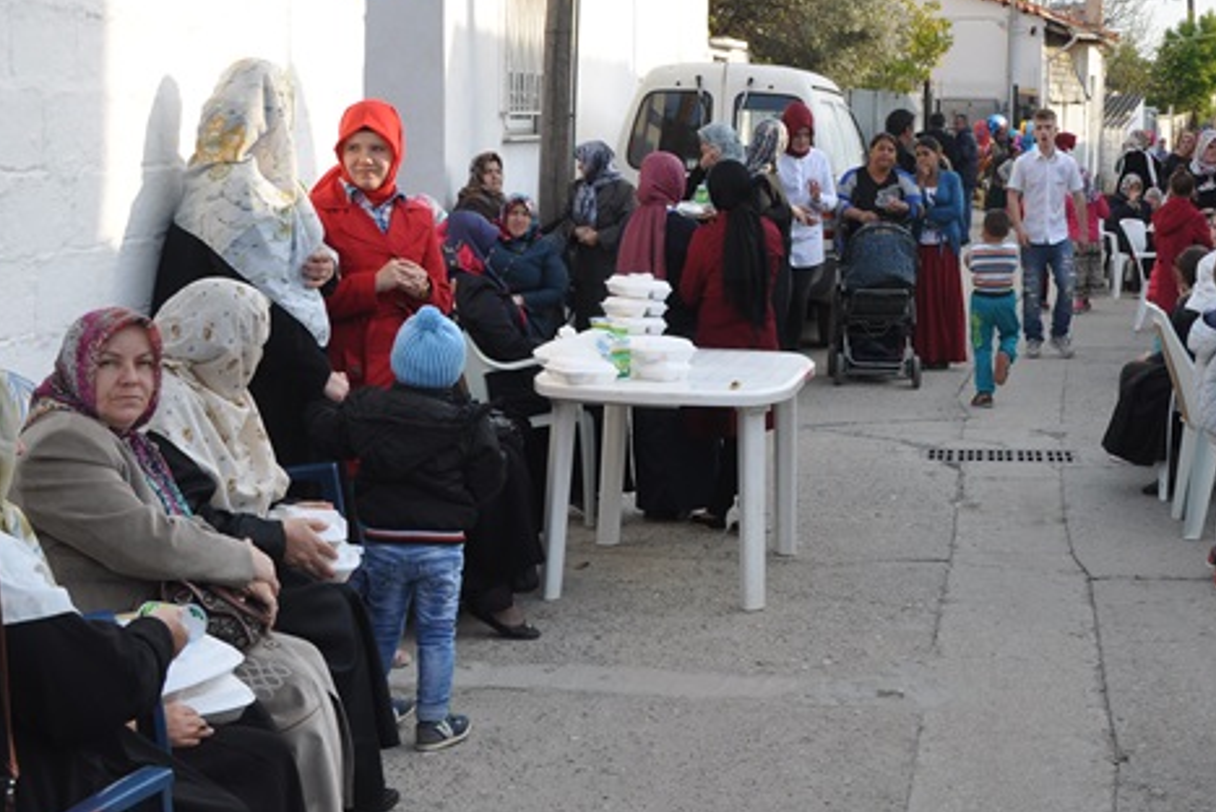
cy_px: 294
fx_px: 2163
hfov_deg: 30.8
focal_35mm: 64
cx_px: 917
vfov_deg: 21.2
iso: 200
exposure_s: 1/250
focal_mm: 26
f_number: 7.1
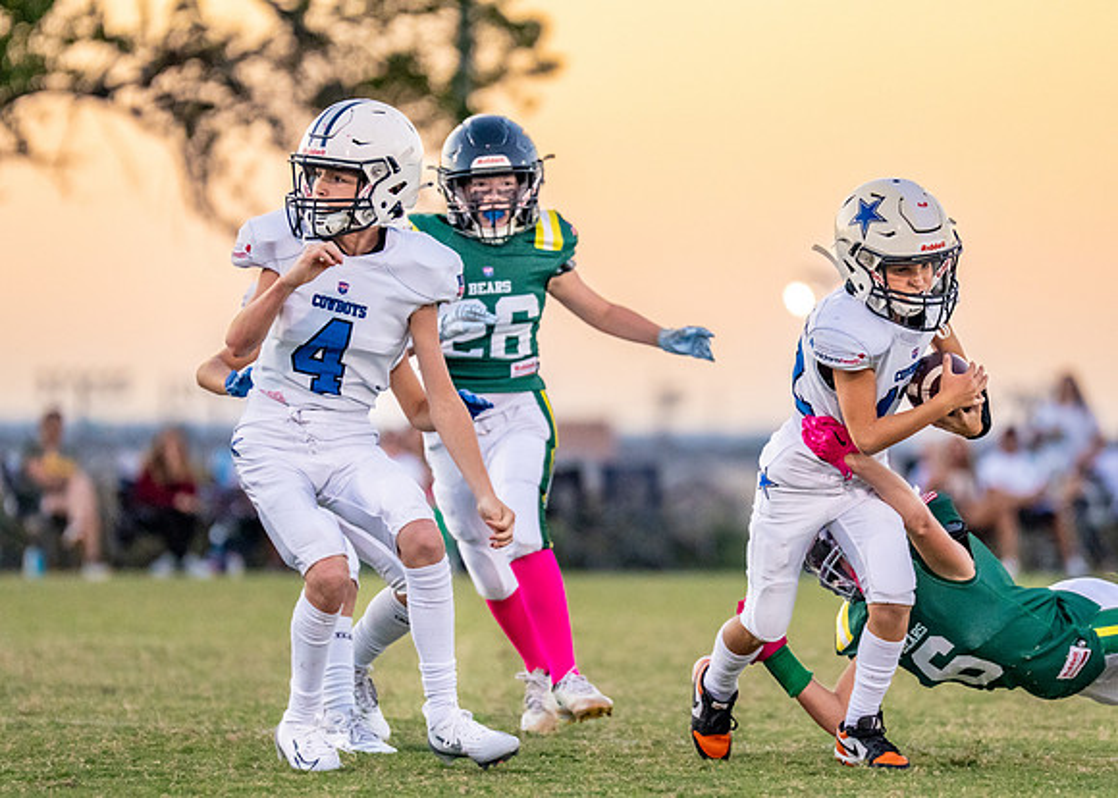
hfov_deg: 6.0
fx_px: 10649
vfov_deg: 4.3
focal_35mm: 335
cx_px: 672
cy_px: 448
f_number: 2.8
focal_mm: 200
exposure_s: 1/1600
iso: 2500
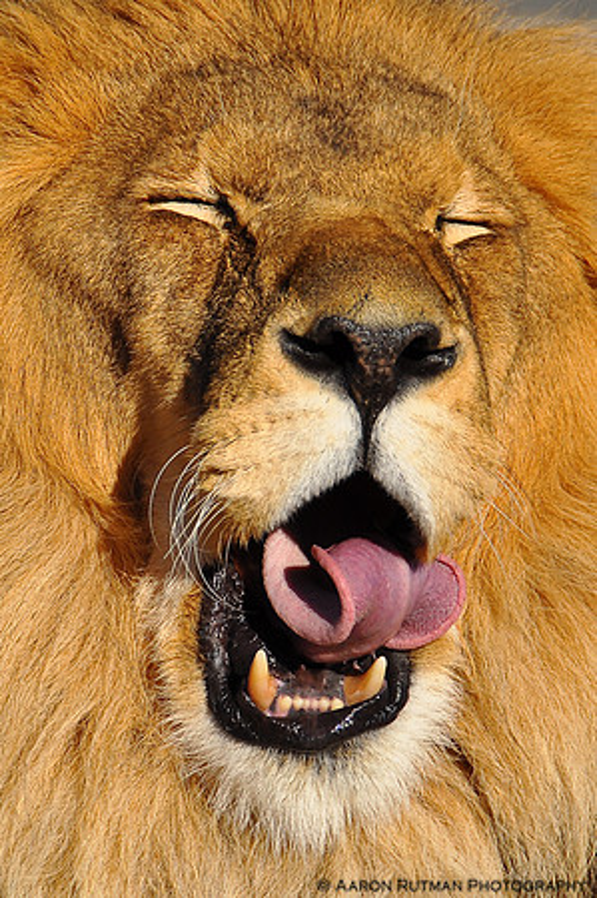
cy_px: 449
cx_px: 298
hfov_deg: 4.6
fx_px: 7479
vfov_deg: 6.9
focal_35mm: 300
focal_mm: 200
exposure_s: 1/1600
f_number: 5.6
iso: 200
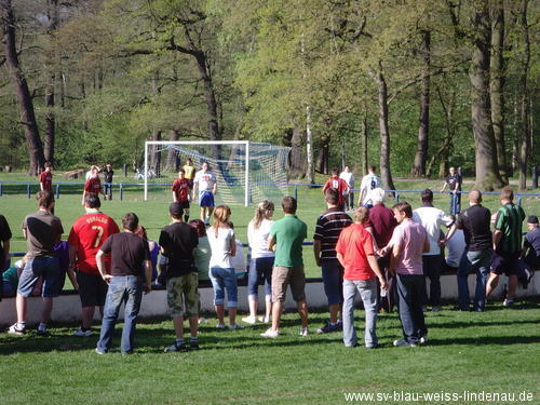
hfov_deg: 16.8
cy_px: 202
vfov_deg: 12.7
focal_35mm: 117
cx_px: 270
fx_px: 1825
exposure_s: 1/250
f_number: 4.5
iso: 80
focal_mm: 19.8
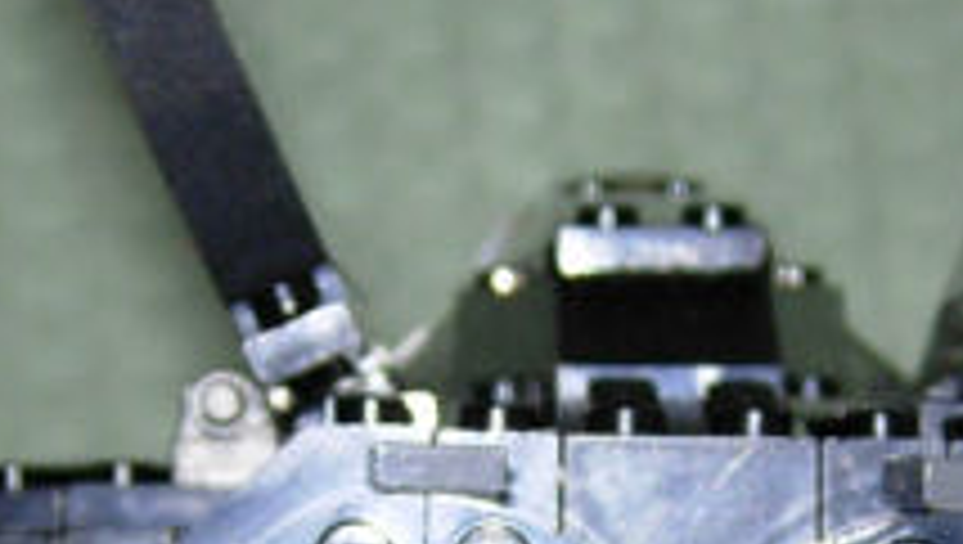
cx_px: 700
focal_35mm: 214
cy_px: 771
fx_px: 5471
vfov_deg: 5.7
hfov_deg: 10.0
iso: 50
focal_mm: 7.5
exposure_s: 1/45.2
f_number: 2.7
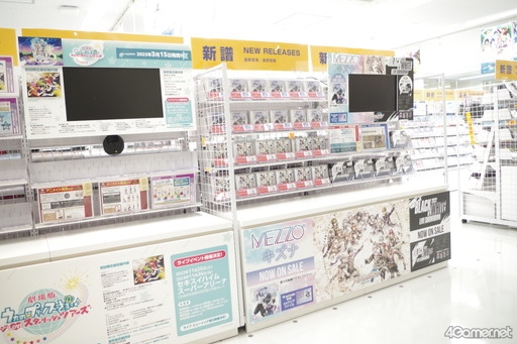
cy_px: 172
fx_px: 431
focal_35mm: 30
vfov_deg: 43.6
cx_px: 258
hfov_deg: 61.9
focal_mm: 20
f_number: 4
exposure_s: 1/50
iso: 200
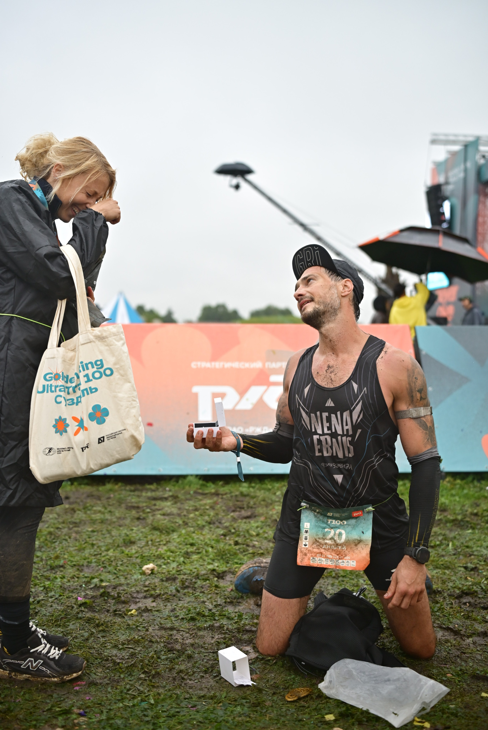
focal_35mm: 35
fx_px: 711
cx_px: 244
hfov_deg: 37.9
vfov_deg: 54.4
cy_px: 365
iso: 1000
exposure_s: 1/1250
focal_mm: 35
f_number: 2
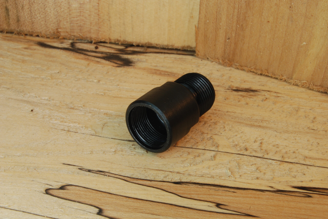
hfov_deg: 24.6
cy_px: 110
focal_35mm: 82
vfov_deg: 16.6
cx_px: 164
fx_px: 753
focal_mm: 55
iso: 200
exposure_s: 1/13
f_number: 22
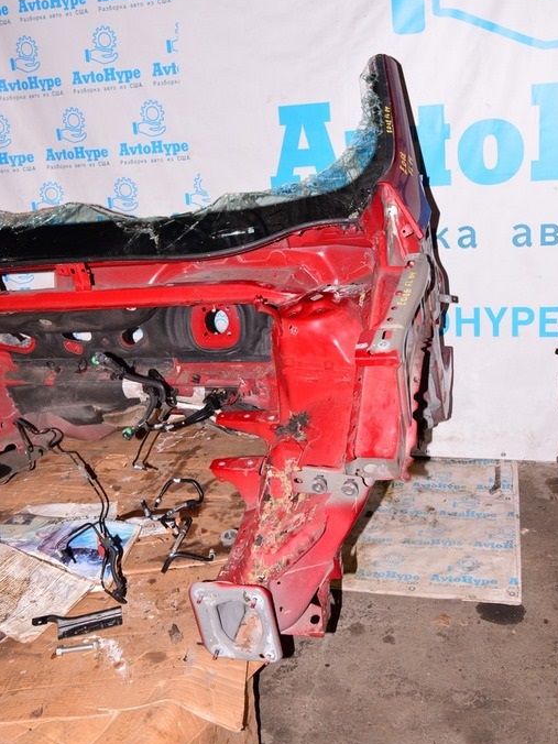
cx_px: 280
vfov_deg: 51.3
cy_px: 336
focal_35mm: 36
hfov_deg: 39.7
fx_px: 774
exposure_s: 1/200
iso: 1600
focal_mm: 22
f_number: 8
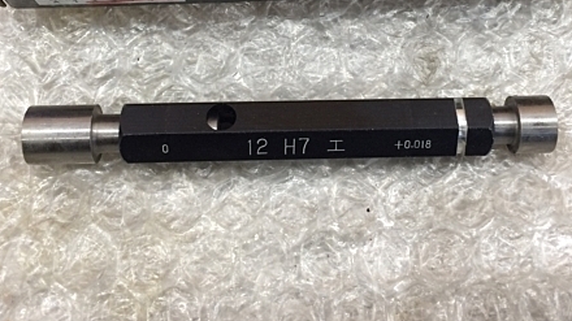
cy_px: 26
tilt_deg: -68.1
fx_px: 697
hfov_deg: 44.6
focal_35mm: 46
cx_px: 299
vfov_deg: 25.1
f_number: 2.2
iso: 80
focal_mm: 4.15
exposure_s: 1/30
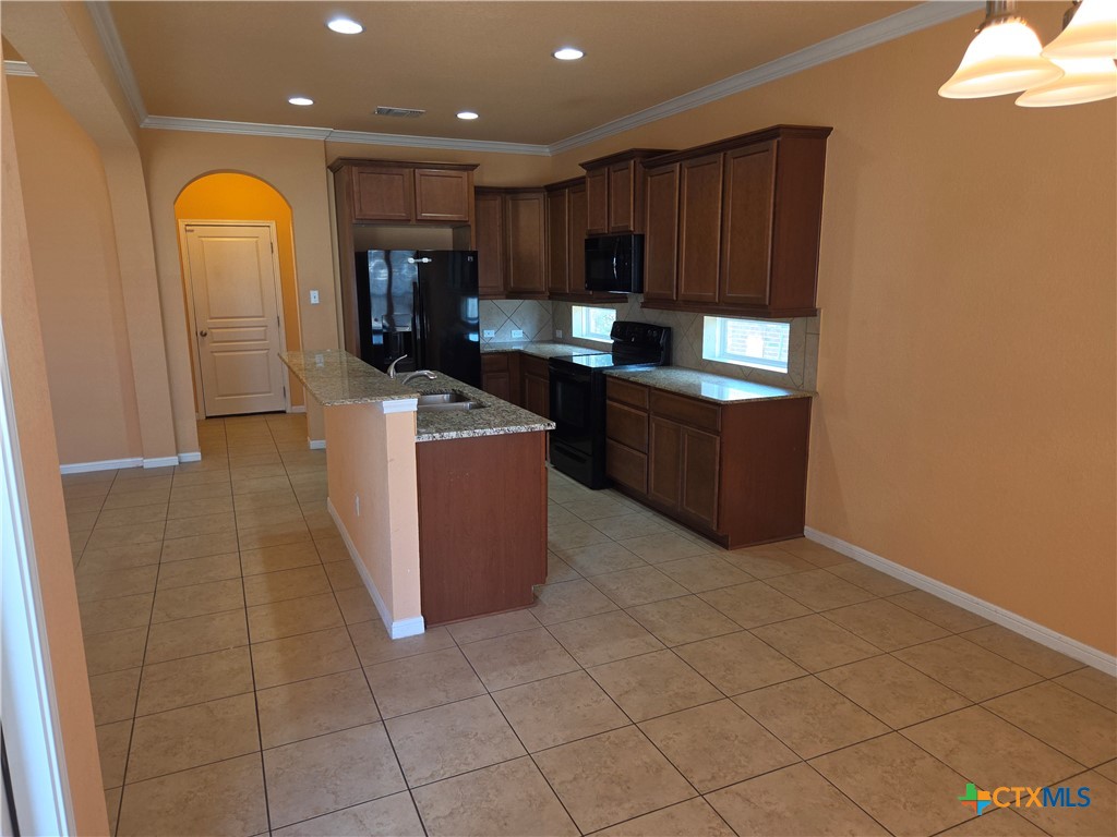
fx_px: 742
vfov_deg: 58.9
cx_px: 558
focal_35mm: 23
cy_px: 418
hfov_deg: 73.9
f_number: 1.8
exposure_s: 1/60
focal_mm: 5.4
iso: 80
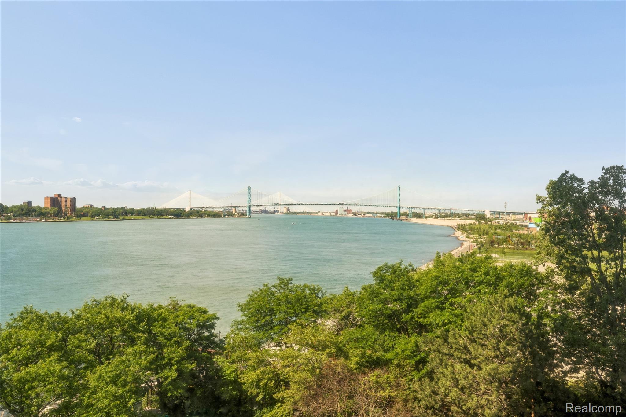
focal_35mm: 30
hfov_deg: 61.9
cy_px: 208
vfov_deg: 43.6
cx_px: 313
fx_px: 522
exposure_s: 1/200
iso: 400
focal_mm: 30
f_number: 14
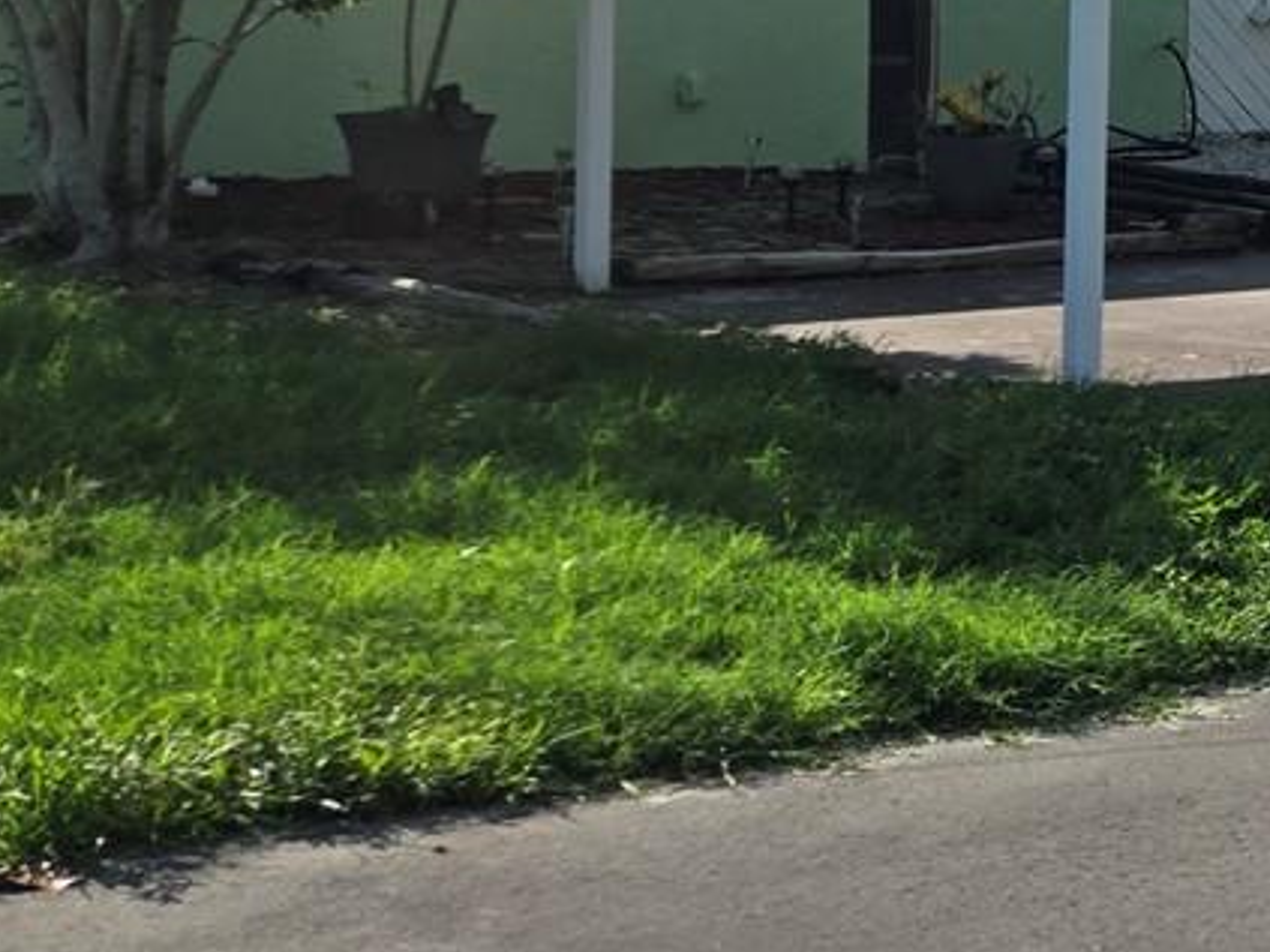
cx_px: 2378
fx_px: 3191
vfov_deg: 16.7
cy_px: 90
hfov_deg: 17.5
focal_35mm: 87
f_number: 1.8
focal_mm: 5.4
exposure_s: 1/1681
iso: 25
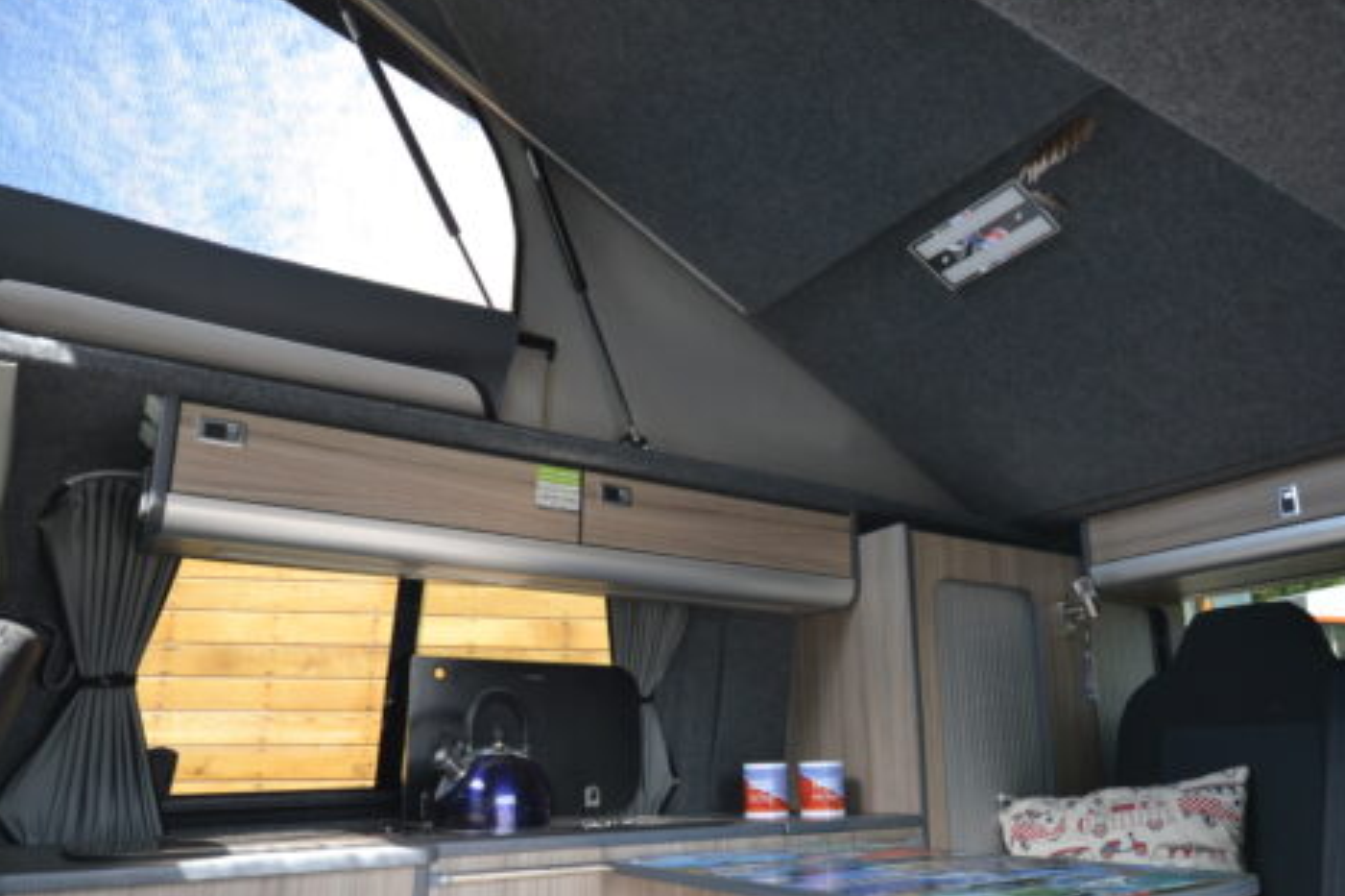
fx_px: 997
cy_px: 547
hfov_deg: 67.9
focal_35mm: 27
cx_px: 733
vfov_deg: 48.0
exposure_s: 1/125
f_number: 5.6
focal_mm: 13
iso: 320
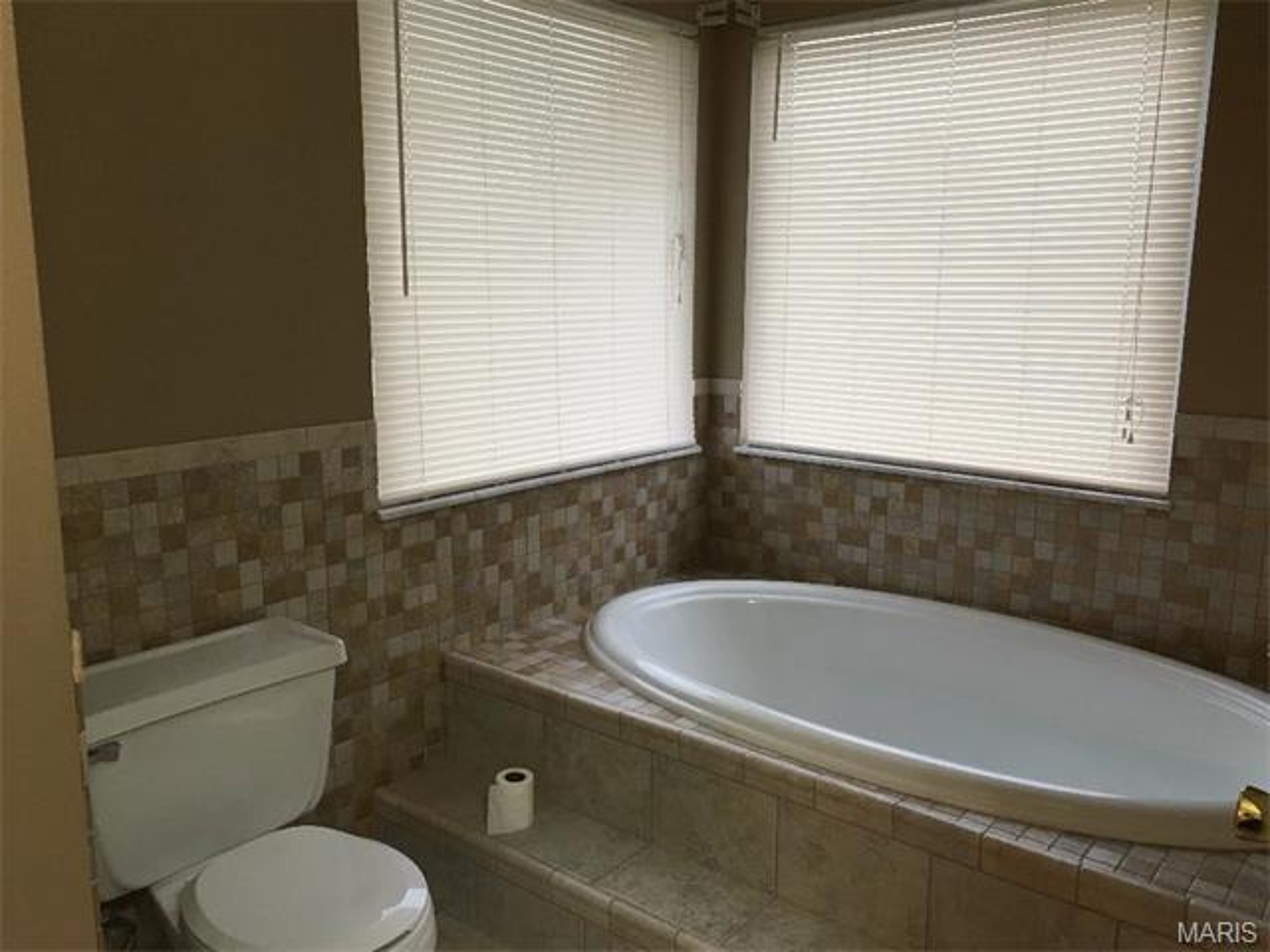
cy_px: 476
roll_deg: -0.3
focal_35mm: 29
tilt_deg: -10.9
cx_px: 635
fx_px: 1064
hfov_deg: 61.7
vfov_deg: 48.2
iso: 40
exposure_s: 1/30
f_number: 2.2
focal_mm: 4.15
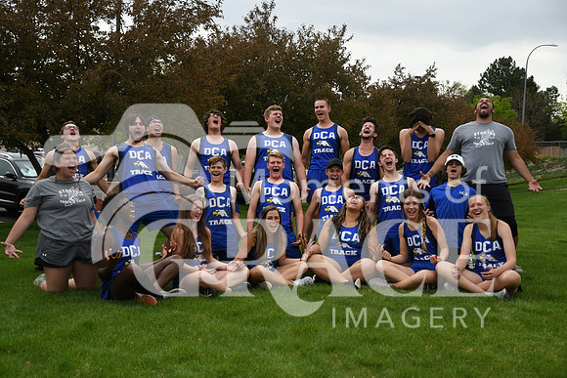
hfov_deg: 43.6
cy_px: 189
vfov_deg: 29.9
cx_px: 284
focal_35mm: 45
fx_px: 709
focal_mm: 30
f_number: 3.2
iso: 500
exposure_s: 1/5000
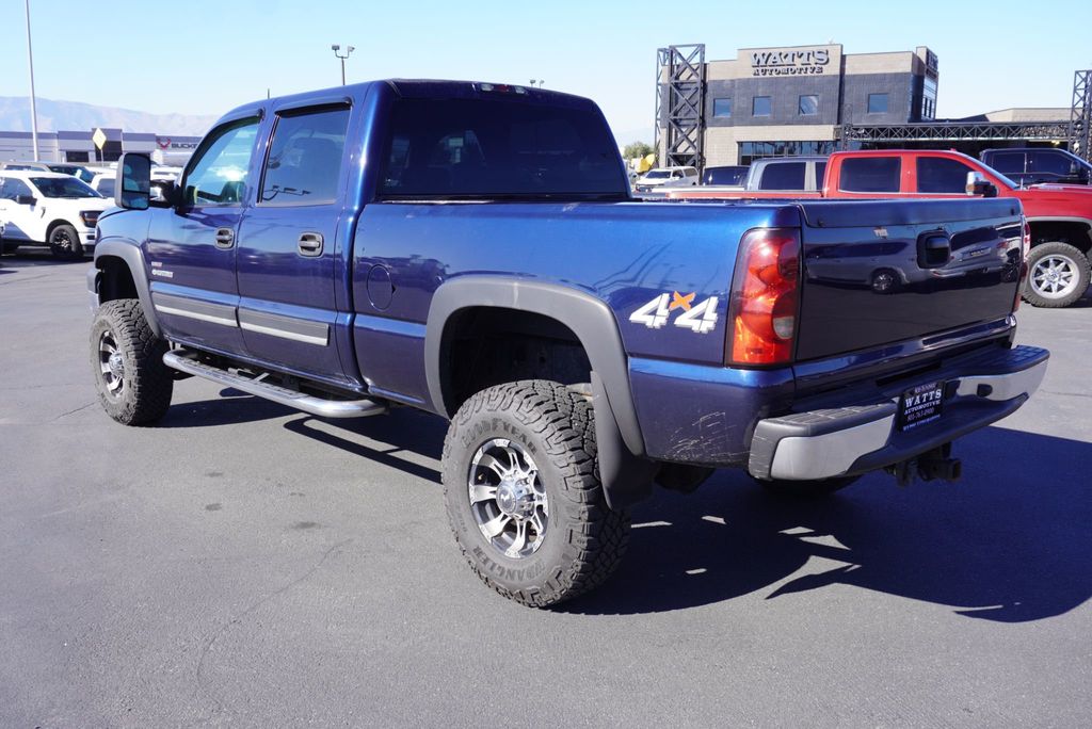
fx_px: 956
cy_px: 364
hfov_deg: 59.5
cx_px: 546
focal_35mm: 32
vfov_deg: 41.8
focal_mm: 21
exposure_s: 1/125
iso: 100
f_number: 8
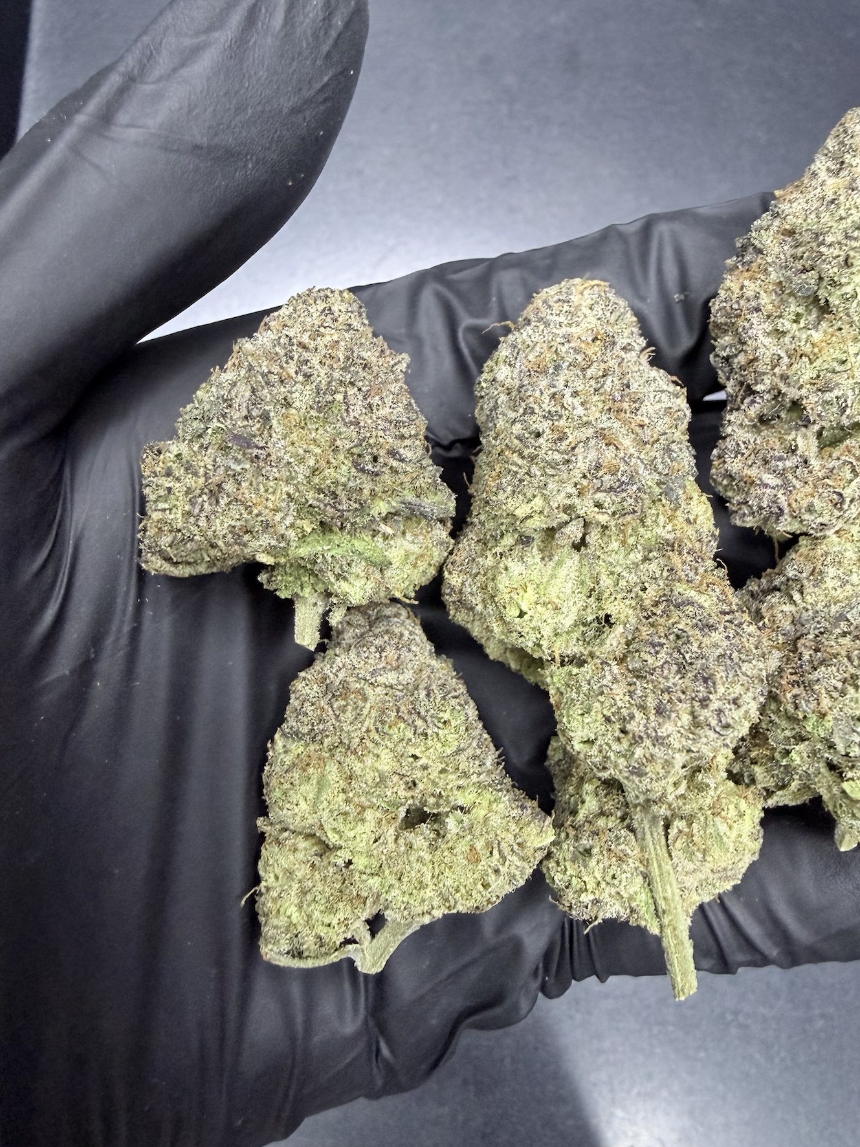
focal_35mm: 26
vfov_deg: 67.3
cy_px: 564
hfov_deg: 53.0
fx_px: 861
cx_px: 457
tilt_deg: -80.9
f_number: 2.2
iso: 320
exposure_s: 1/60
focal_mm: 2.22
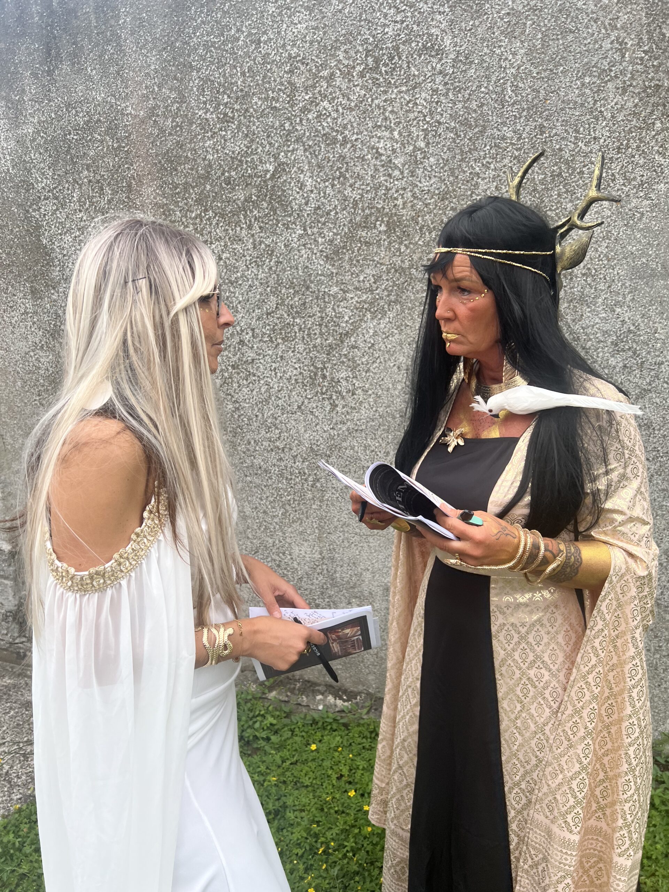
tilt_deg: -4.6
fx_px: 670
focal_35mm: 26
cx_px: 334
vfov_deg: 67.3
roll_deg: +1.5
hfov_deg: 53.1
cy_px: 446
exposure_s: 1/859
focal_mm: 5.7
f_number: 1.5
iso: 50
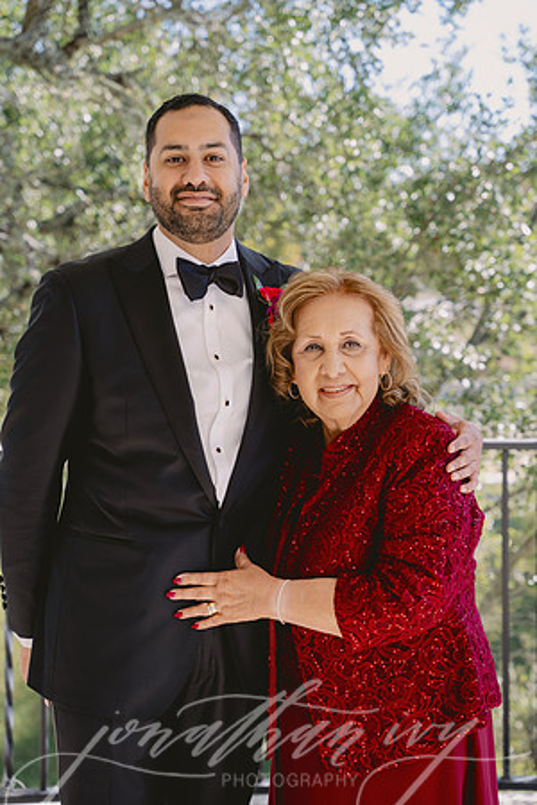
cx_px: 268
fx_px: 1483
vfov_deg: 30.4
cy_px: 402
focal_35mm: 66
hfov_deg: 20.5
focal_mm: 66.3
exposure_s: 1/160
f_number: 4
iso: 100
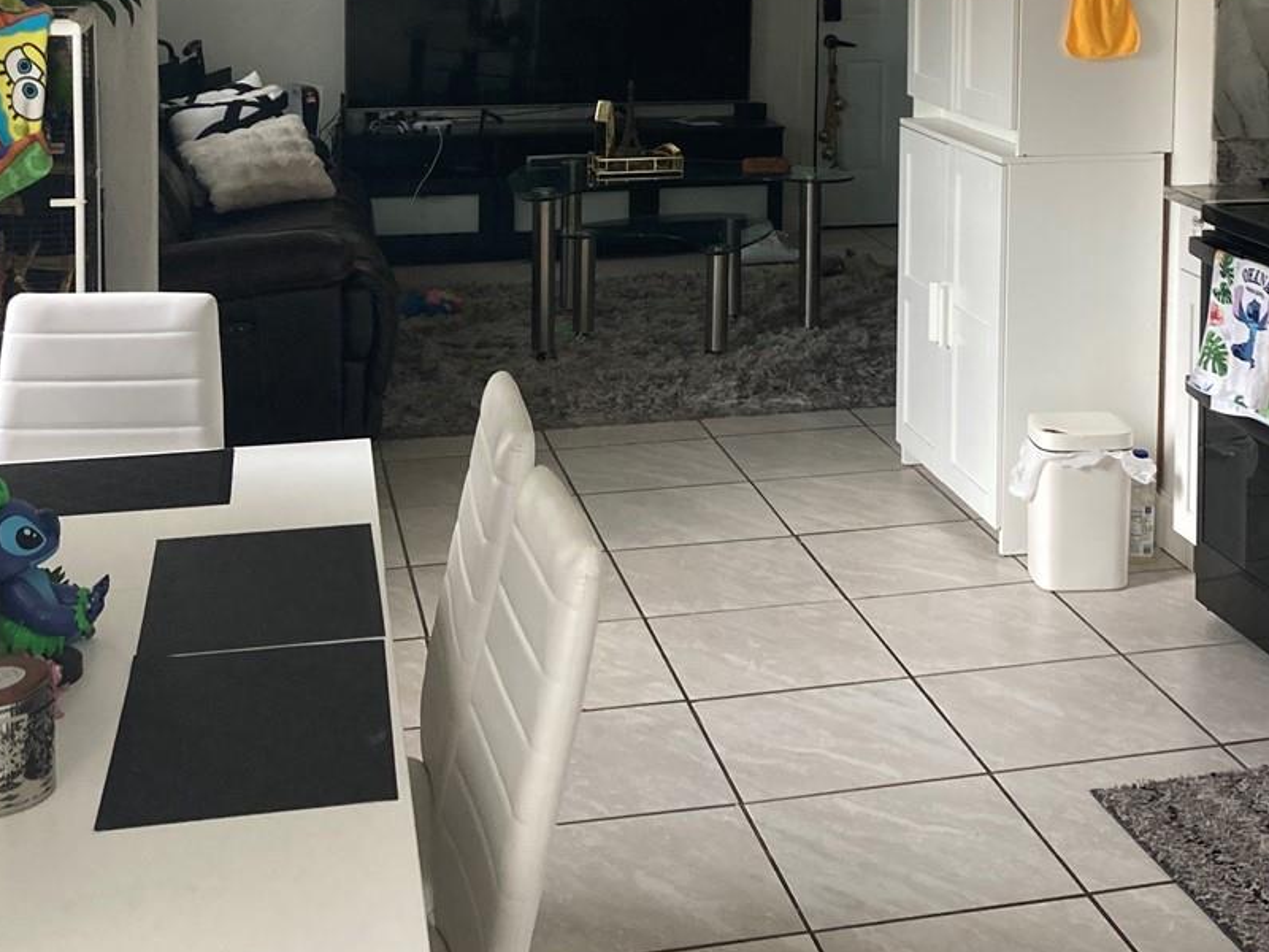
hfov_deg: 33.9
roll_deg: -1.3
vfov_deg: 25.3
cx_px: 877
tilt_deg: -3.8
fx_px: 2053
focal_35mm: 56
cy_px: 90
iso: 80
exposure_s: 1/64
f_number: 1.8
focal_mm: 3.99
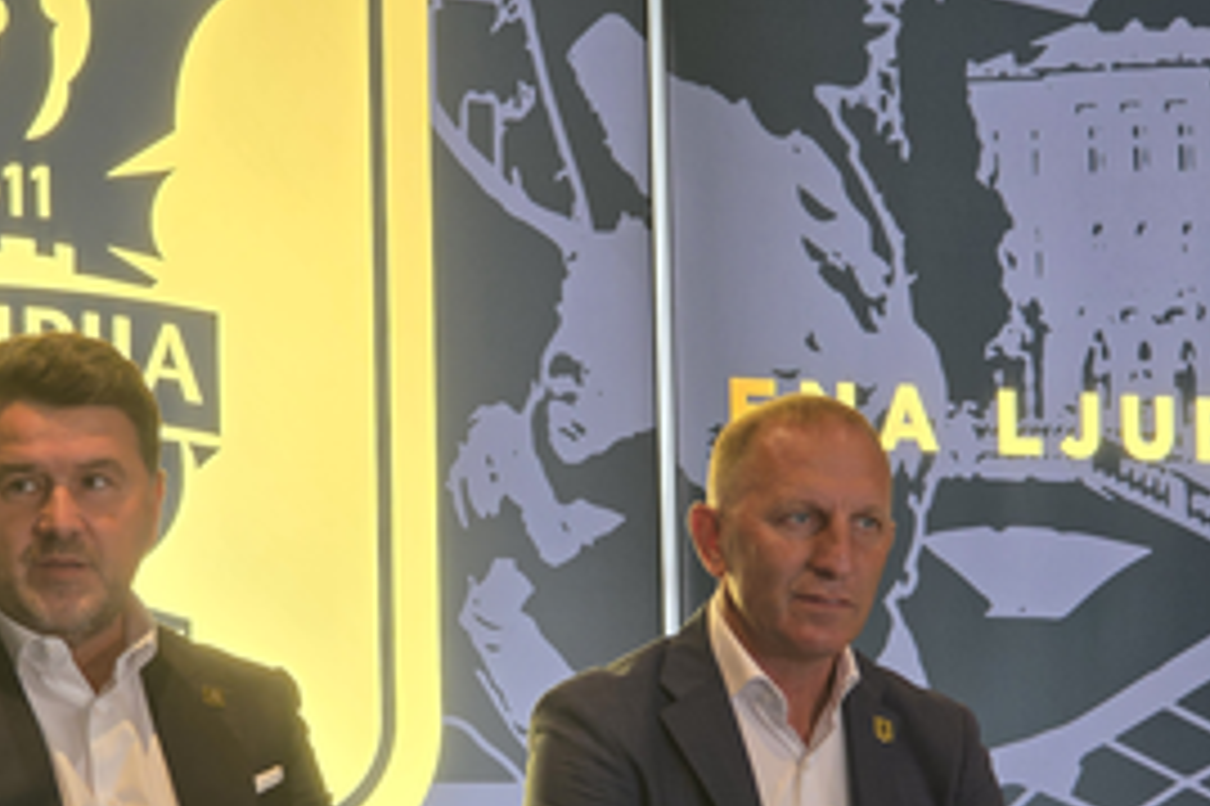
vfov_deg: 7.7
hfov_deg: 11.5
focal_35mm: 178
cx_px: 441
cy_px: 626
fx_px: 5979
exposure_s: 1/33.3
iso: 250
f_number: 3.4
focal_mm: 18.6
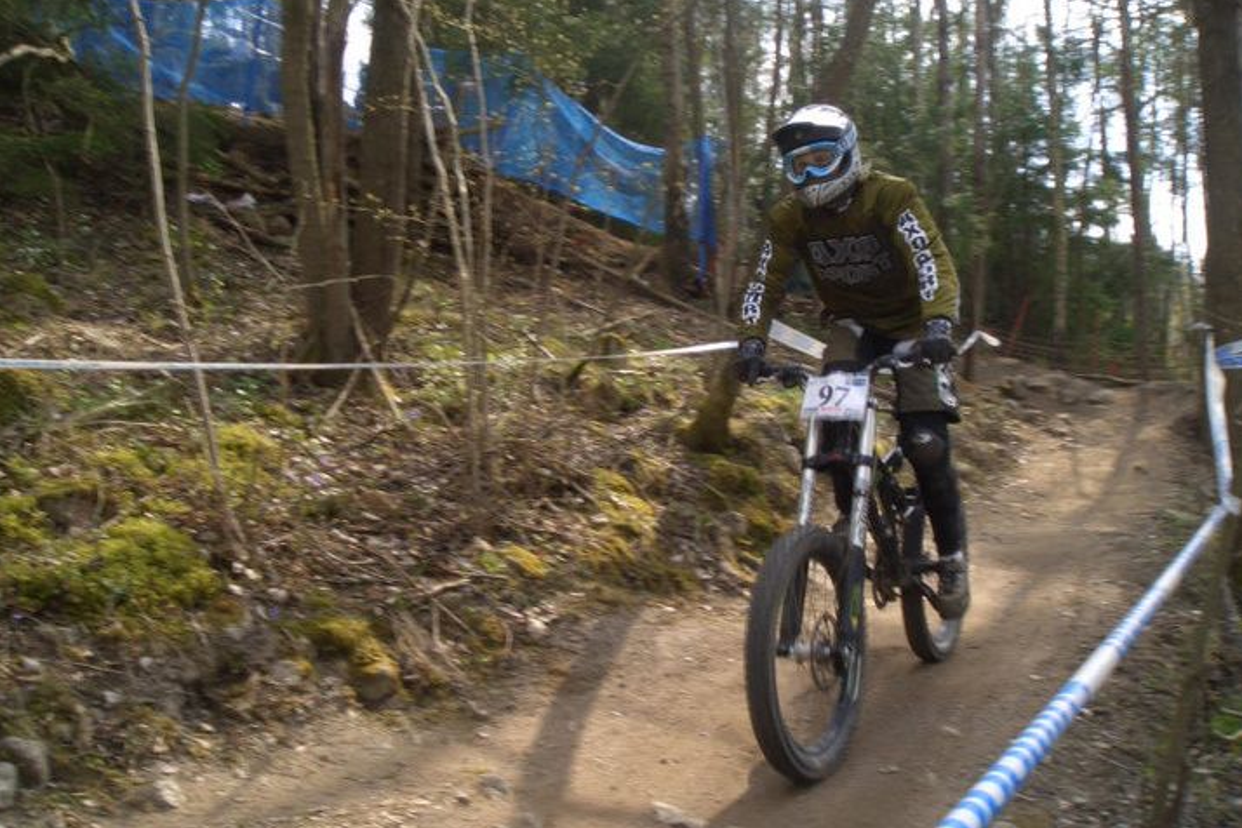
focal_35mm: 38
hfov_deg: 50.7
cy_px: 440
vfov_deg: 35.0
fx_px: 1311
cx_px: 617
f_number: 4
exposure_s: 1/125
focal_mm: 4.8
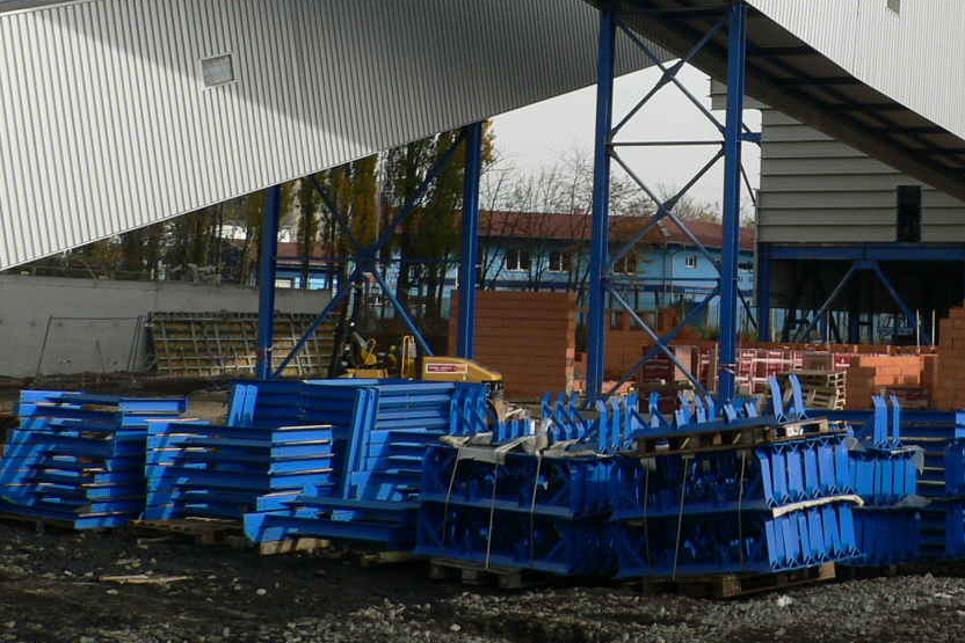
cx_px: 871
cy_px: 39
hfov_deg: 27.1
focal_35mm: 72
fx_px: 1930
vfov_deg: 18.6
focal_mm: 6
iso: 80
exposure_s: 1/400
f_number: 4
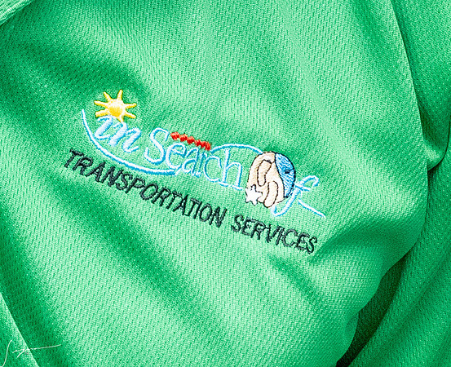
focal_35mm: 199
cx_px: -126
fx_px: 2674
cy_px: -456
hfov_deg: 9.5
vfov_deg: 7.4
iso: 2500
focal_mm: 25.5
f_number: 8
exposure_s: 1/200
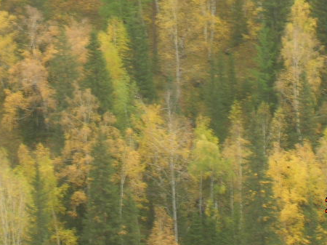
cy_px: -16
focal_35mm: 205
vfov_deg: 7.2
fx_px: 1935
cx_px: 141
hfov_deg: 9.7
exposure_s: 1/16.5
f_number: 7.6
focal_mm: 15
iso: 50
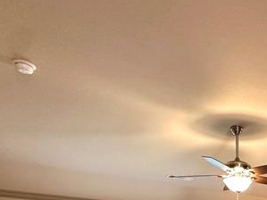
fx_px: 370
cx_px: 284
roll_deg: -0.3
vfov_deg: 24.5
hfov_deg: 34.9
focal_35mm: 48
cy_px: 289
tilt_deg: -2.3
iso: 200
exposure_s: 1/60
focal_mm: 2.22
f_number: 2.2
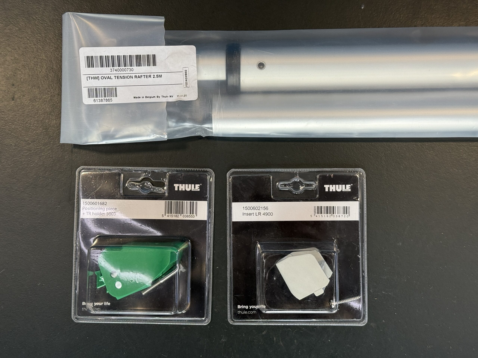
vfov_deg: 30.3
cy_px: 179
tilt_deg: -89.1
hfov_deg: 39.7
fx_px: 663
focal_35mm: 48
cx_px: 239
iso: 64
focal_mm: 6.76
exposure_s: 1/152
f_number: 1.78
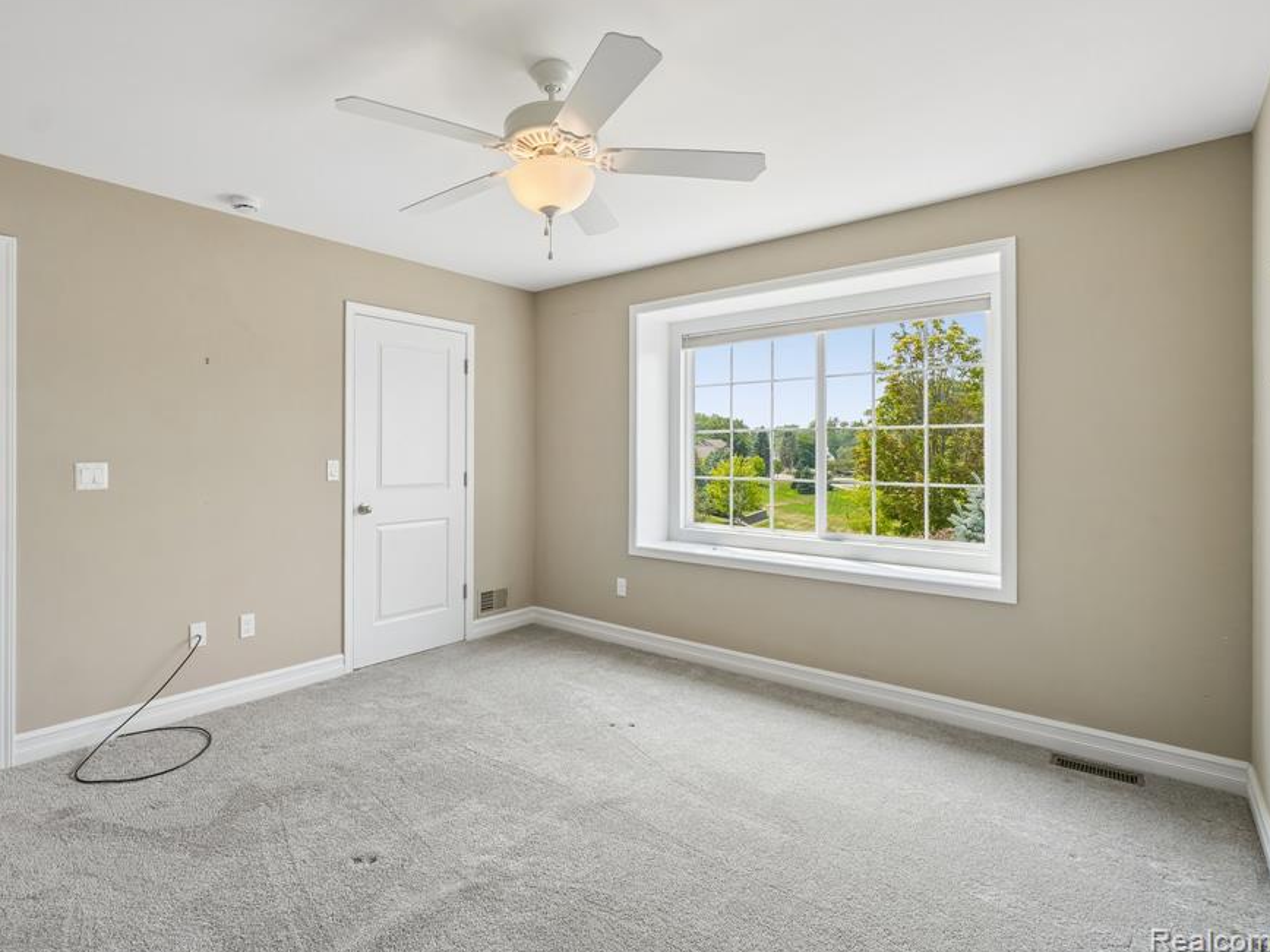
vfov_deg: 74.7
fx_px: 624
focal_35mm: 17
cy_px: 465
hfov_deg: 90.5
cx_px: 549
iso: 100
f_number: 8
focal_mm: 10
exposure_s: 1/30
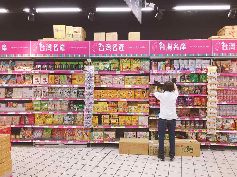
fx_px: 199
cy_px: 88
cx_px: 118
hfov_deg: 61.7
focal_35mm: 29
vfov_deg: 48.2
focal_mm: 4.15
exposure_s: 1/30
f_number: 2.2
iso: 40
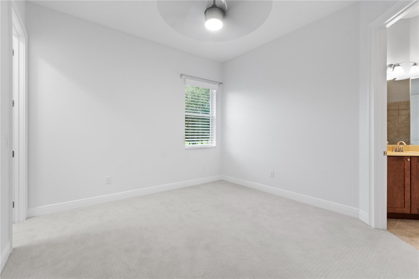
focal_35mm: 15
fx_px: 175
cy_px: 140
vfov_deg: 77.3
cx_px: 210
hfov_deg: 100.4
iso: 320
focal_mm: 10
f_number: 7.1
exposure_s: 1/4
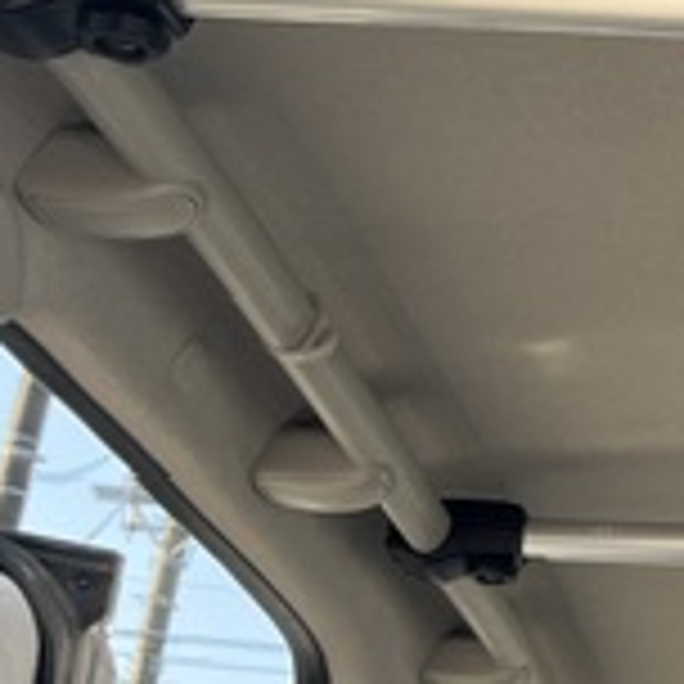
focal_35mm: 97
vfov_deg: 17.9
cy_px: 297
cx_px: 1138
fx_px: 2168
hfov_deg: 15.9
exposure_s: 1/390
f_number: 1.6
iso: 50
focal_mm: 5.1
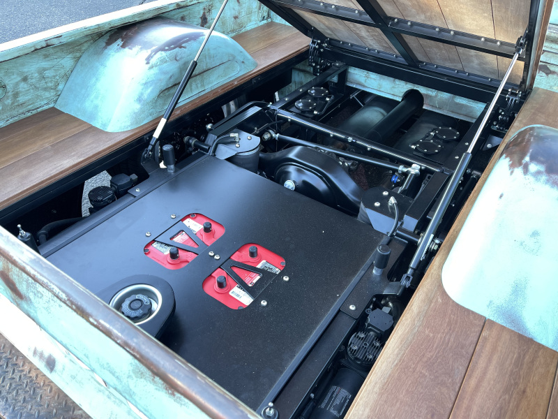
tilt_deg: -41.6
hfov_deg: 67.3
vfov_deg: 53.1
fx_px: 419
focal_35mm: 26
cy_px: 210
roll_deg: -0.4
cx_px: 279
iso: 80
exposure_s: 1/121
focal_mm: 5.1
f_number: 1.6
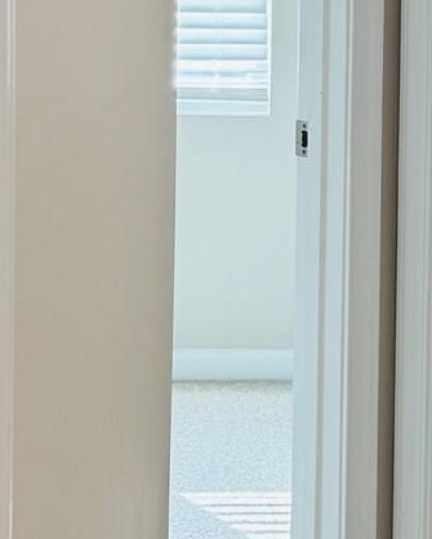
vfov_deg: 14.8
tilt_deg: -5.6
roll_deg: -1.4
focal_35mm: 129
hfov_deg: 11.9
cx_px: 398
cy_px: 84
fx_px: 2059
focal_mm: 6.76
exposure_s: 1/120
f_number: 1.78
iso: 125
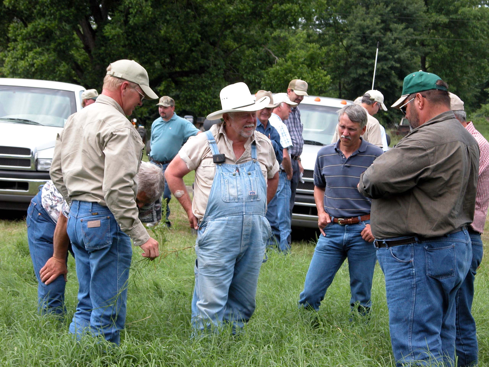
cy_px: 184
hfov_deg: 17.0
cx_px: 244
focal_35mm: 116
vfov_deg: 12.8
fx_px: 1639
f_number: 4.7
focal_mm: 29.5
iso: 100
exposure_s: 1/210
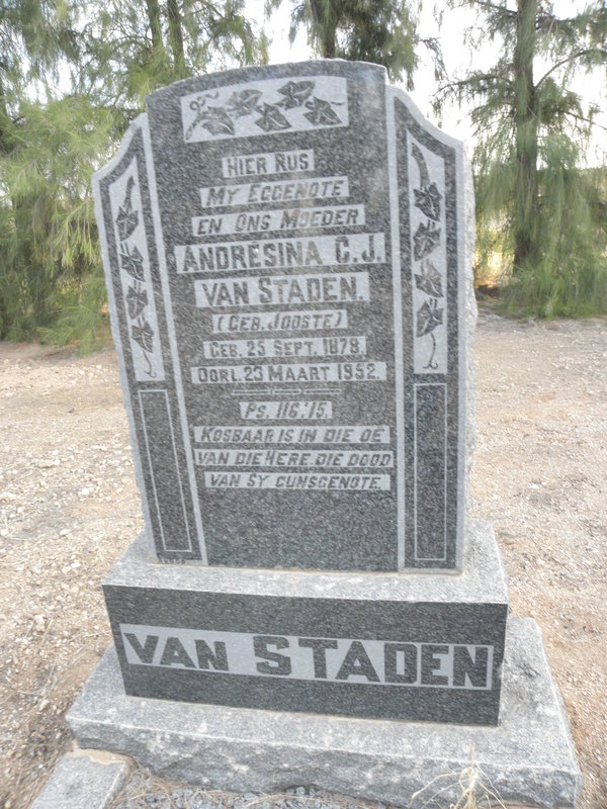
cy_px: 404
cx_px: 304
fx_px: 608
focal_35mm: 26
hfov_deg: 53.1
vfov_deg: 67.3
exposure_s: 1/15
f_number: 6.3
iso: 200
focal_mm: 4.6
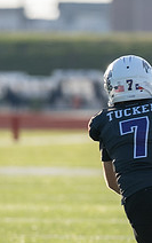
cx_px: -52
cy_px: 162
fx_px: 6762
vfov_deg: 2.1
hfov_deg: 1.3
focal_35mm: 1023
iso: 100
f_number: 2.8
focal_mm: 200
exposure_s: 1/1250
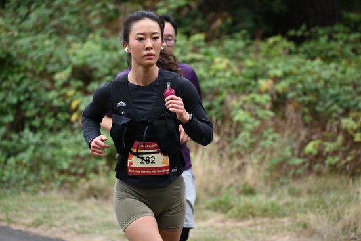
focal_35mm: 200
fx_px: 2006
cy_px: 120
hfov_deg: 10.3
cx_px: 180
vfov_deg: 6.9
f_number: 6.3
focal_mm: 200
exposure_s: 1/320
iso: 400
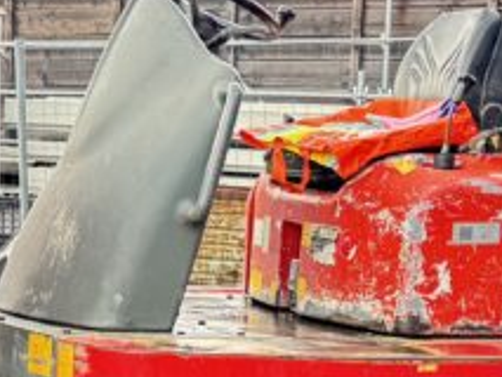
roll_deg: -1.1
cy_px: 313
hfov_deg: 21.3
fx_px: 1306
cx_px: 57
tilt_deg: -6.2
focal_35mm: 90
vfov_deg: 16.3
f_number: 1.78
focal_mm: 6.76
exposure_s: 1/60
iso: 800
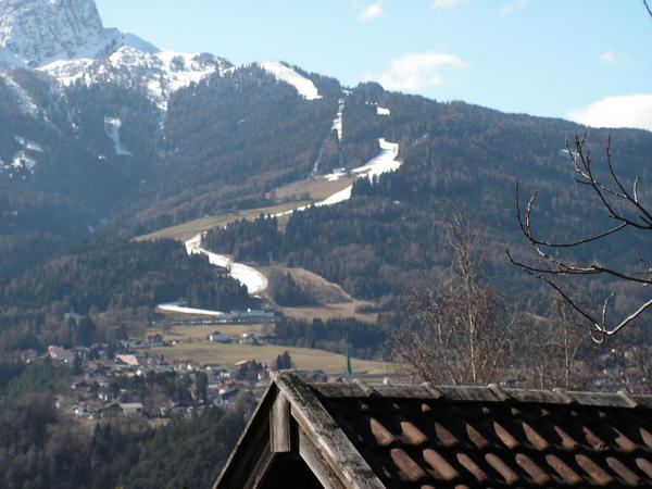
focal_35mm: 113
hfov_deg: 17.4
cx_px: 326
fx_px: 2128
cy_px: 244
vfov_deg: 13.1
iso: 50
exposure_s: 1/500
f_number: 3.4
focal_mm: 18.9
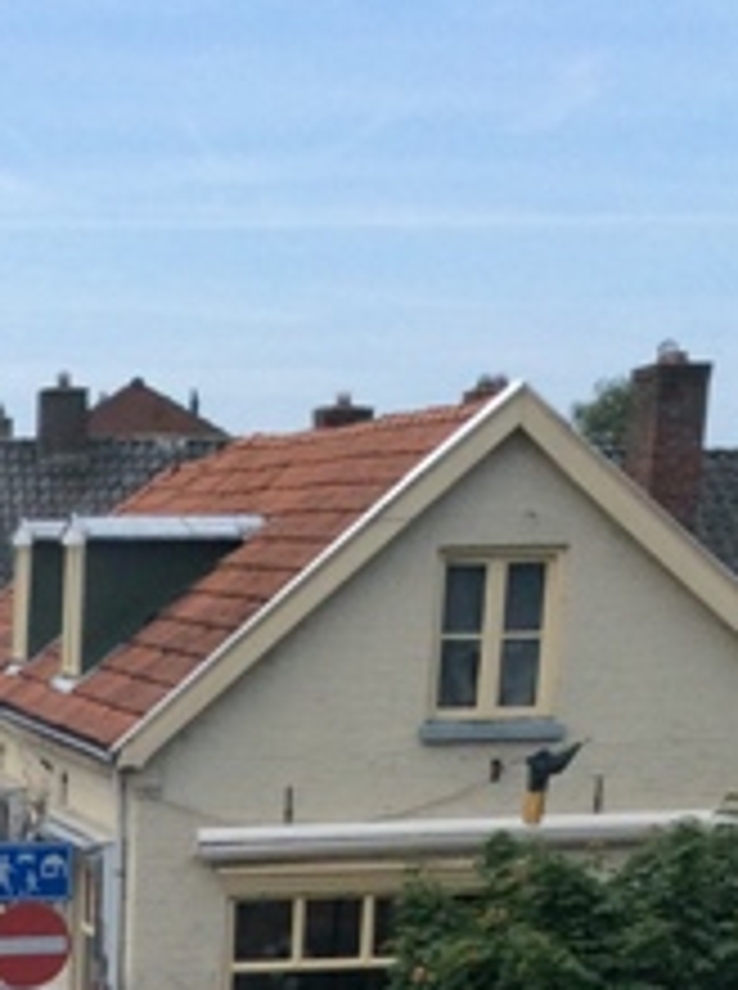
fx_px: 2797
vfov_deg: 17.9
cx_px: -263
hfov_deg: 14.3
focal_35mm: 98
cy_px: 1490
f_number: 2.4
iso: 32
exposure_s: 1/1244
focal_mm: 3.3
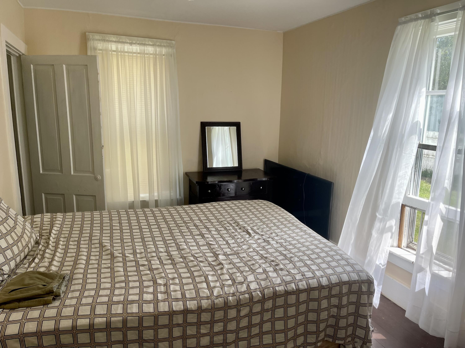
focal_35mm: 26
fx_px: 349
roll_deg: -1.7
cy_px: 174
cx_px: 232
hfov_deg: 67.3
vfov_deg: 53.1
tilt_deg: -10.1
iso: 32
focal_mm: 5.1
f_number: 1.6
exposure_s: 1/224
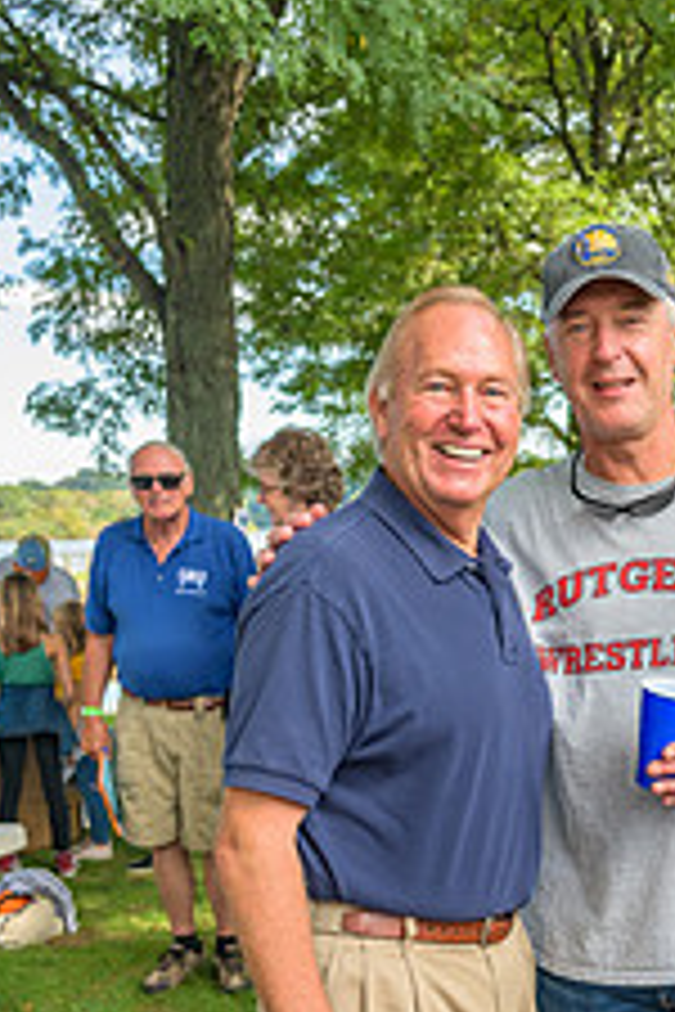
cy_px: 783
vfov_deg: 39.8
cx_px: 540
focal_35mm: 48
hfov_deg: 27.5
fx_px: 1350
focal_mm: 24
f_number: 4
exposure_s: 1/320
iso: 400
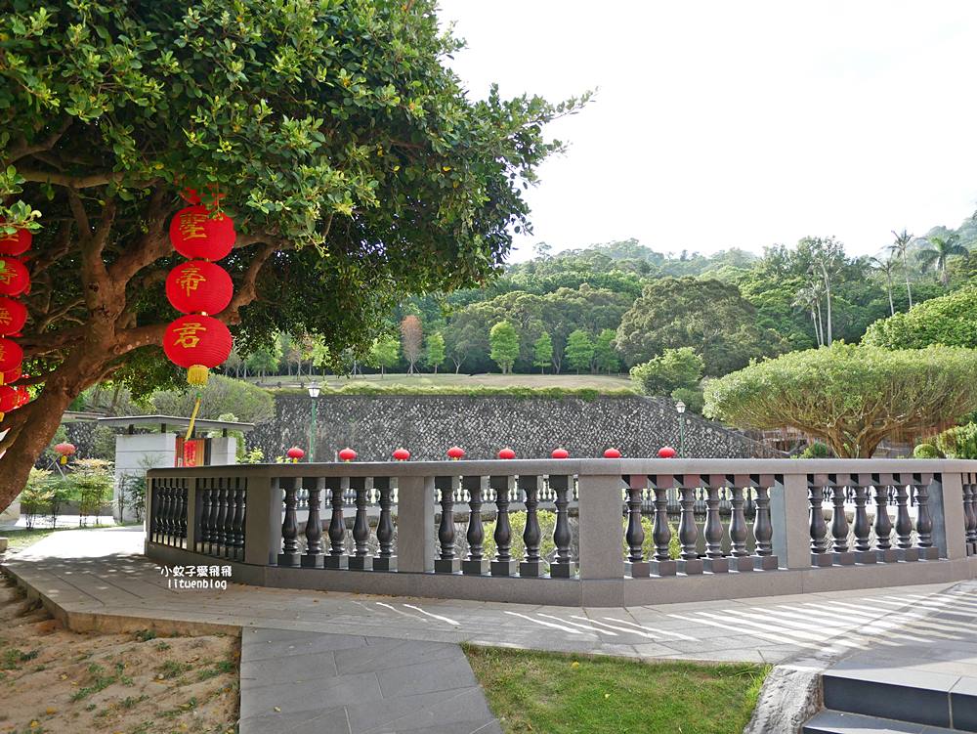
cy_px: 367
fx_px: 791
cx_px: 488
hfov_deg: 63.4
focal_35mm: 28
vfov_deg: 49.8
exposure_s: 1/640
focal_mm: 14
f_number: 2.8
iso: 200
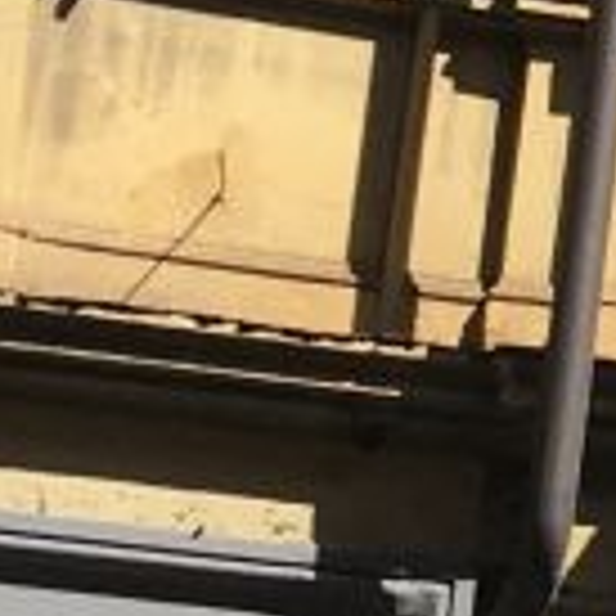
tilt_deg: +23.3
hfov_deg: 6.4
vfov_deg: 7.2
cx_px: 2113
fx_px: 4812
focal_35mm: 239
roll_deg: +0.9
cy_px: -247
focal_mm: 4.15
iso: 25
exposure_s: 1/1148
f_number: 2.2
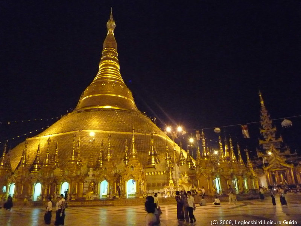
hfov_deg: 69.4
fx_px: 217
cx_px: 150
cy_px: 113
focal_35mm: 25
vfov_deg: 54.9
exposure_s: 1/40
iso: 1600
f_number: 2.8
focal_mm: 4.4
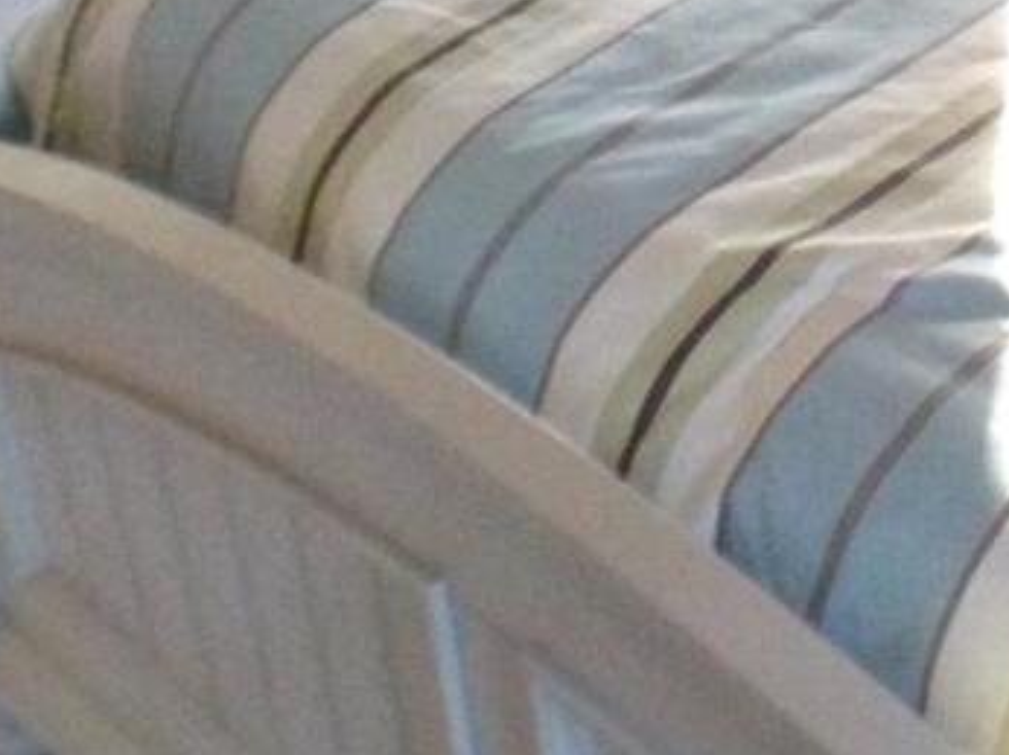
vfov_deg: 11.6
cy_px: -354
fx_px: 3554
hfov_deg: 15.3
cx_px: 1368
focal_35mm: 122
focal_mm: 4.12
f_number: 2.4
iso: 250
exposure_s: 1/20
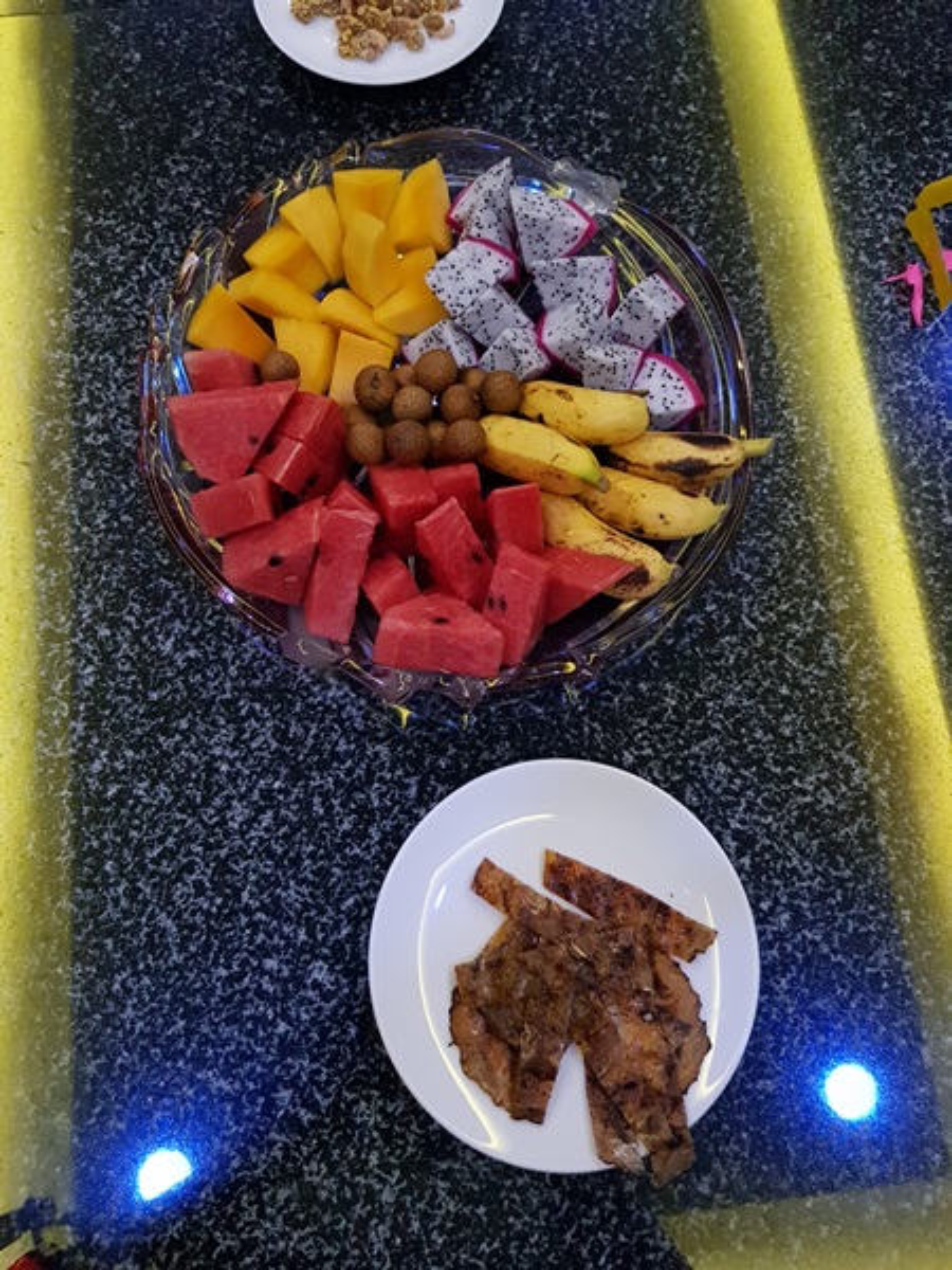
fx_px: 953
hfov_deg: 53.1
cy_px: 635
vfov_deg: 67.3
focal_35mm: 26
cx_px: 476
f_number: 1.7
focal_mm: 4.2
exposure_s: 1/33
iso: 800
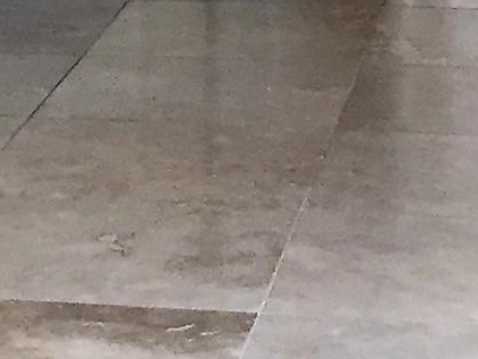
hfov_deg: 9.6
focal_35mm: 206
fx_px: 2846
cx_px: 125
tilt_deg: -6.1
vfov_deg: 7.0
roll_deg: -1.1
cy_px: -304
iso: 40
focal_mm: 4.15
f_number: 2.2
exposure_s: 1/30
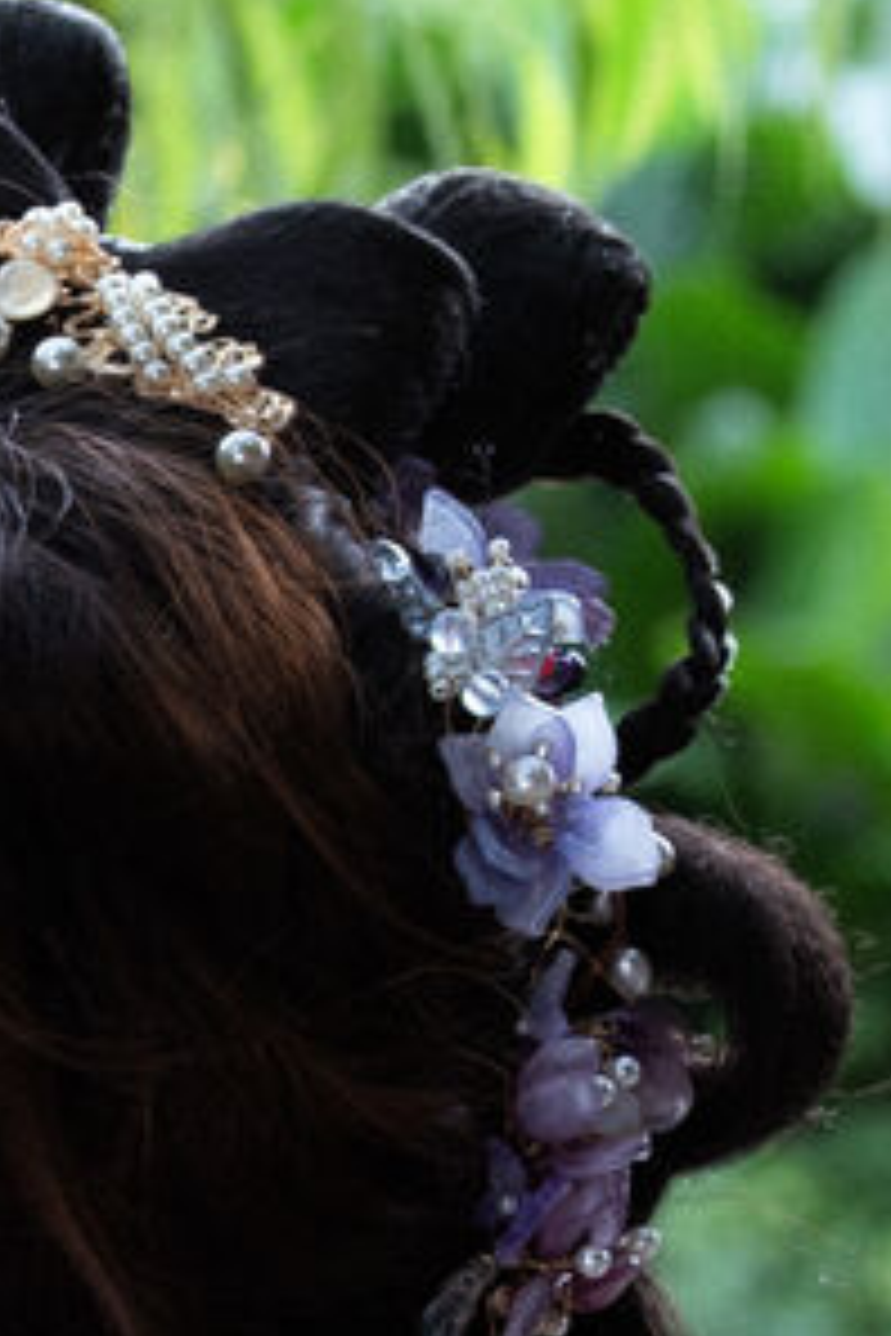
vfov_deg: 8.0
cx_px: -1233
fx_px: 9429
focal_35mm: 254
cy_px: 1912
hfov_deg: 5.2
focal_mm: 42
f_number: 4.5
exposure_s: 1/80
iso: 250
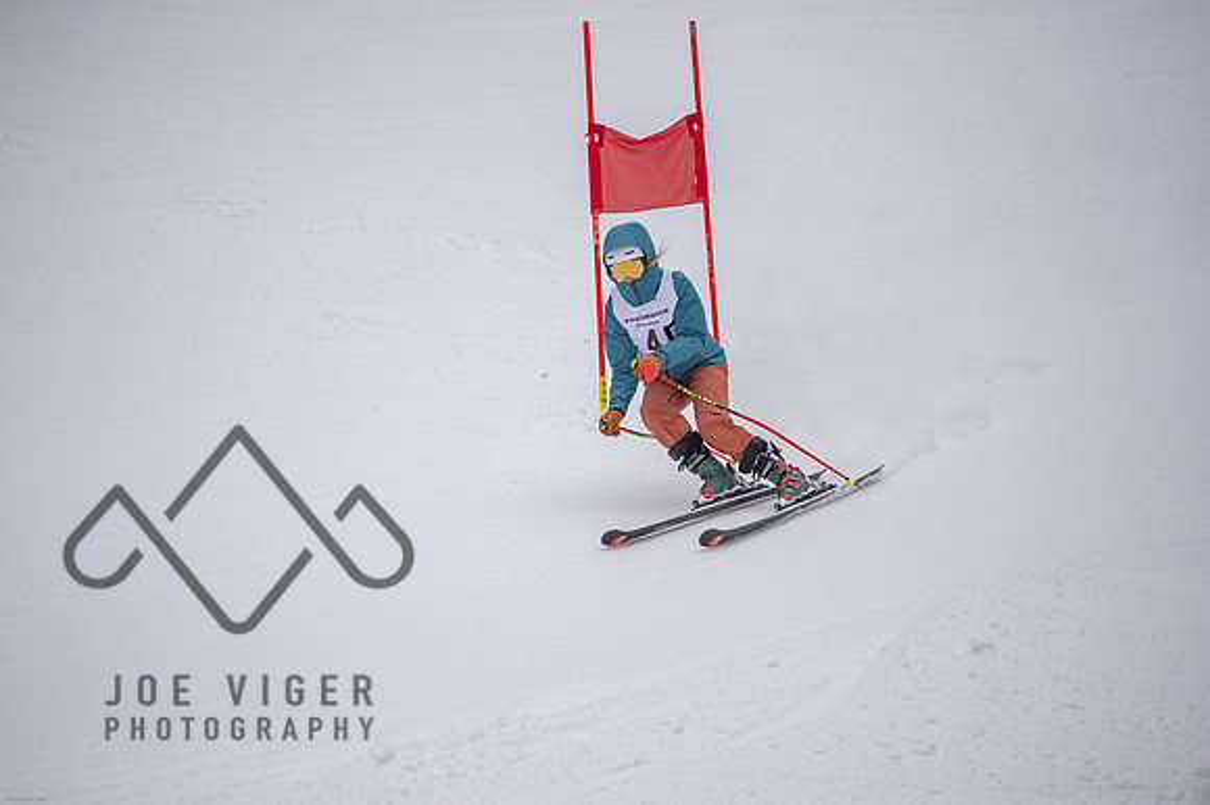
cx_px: 605
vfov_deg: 2.3
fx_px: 20154
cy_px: 402
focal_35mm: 600
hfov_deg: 3.4
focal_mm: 600
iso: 2000
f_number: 6.3
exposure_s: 1/4000
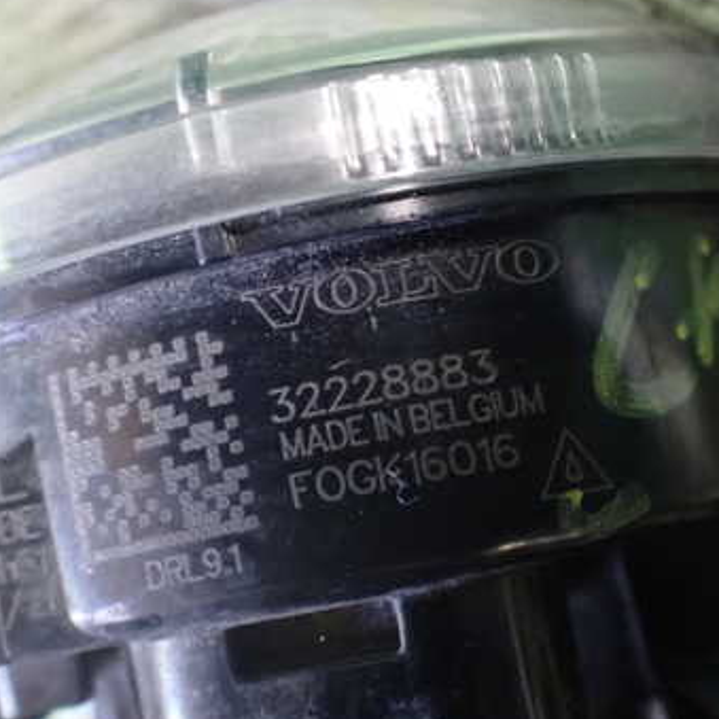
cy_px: 394
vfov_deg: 36.0
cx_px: 320
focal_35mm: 47
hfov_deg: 36.0
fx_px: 1104
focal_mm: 5.4
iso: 1250
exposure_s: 1/30
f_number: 2.3
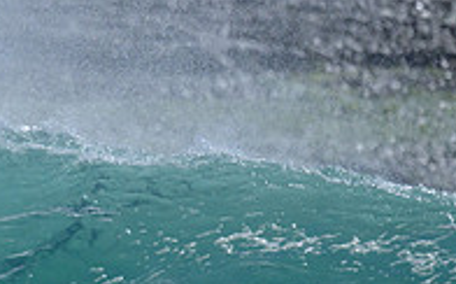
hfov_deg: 0.7
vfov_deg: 0.5
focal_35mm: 2820
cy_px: 279
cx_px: -184
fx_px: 35005
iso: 1100
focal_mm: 800
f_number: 6.3
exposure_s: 1/2000
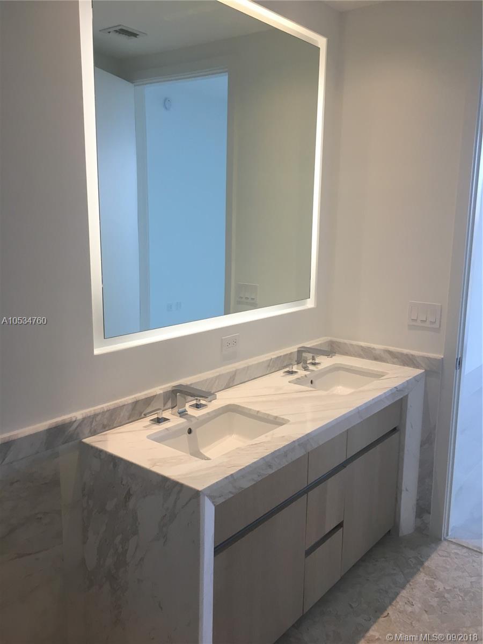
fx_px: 540
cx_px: 242
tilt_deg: -9.9
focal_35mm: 29
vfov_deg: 61.7
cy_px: 322
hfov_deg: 48.2
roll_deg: -0.4
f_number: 2.2
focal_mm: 4.15
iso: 25
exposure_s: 1/40
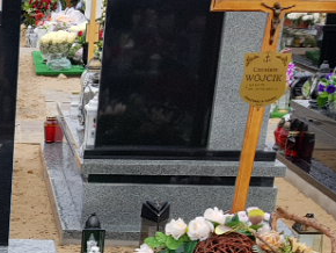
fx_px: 835
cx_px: -119
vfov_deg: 16.5
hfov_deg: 20.5
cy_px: 297
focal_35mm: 86
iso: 40
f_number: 1.7
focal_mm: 4.2
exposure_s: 1/351
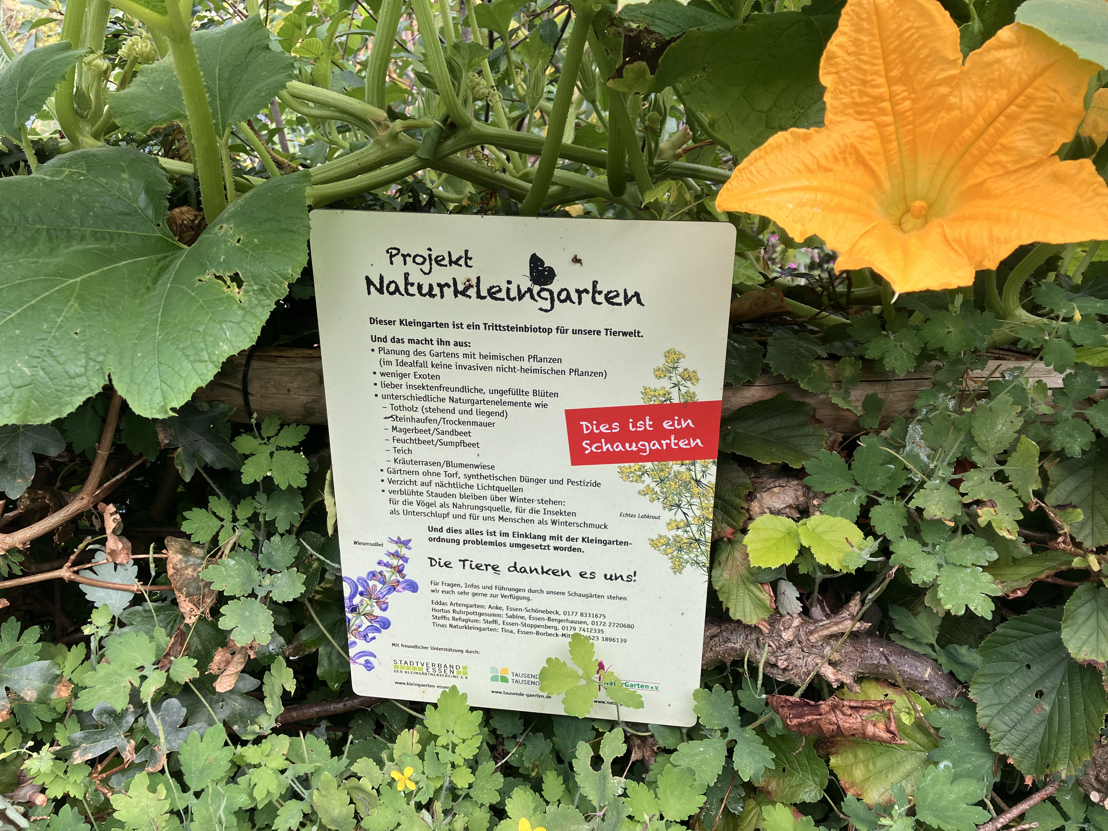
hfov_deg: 63.4
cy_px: 416
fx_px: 896
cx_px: 554
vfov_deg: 49.7
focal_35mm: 28
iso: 32
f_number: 1.8
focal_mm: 3.99
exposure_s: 1/412
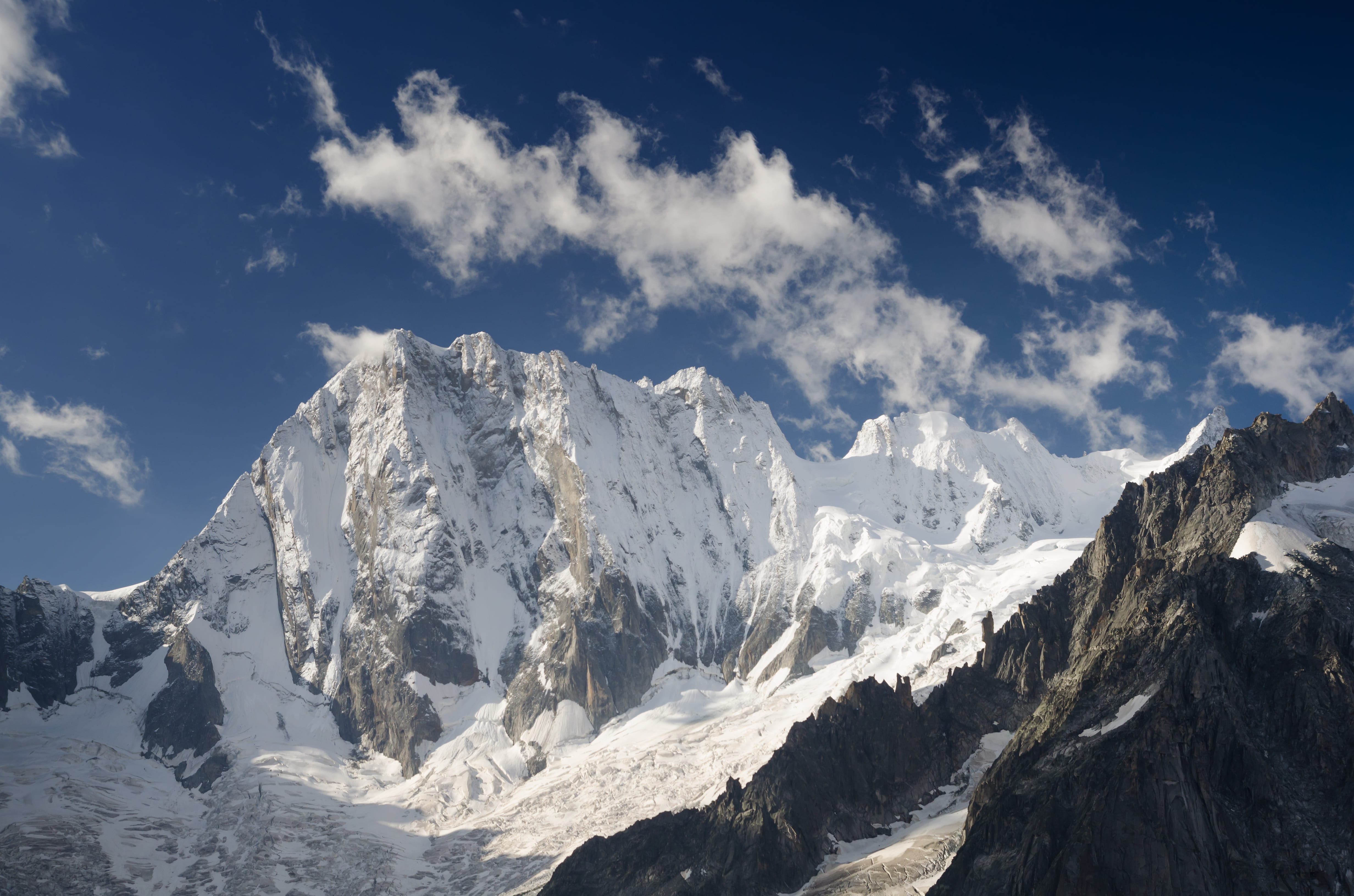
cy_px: 448
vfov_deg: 26.4
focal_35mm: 51
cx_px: 677
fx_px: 1914
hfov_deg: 39.0
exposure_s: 1/200
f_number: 10
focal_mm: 34
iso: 200
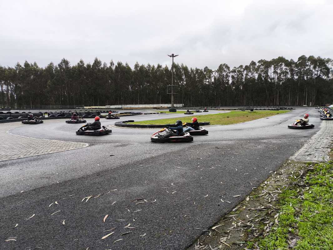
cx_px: 166
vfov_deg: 54.9
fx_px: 241
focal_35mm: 25
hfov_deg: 69.4
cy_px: 125
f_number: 1.7
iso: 50
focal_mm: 4.71
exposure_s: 1/227
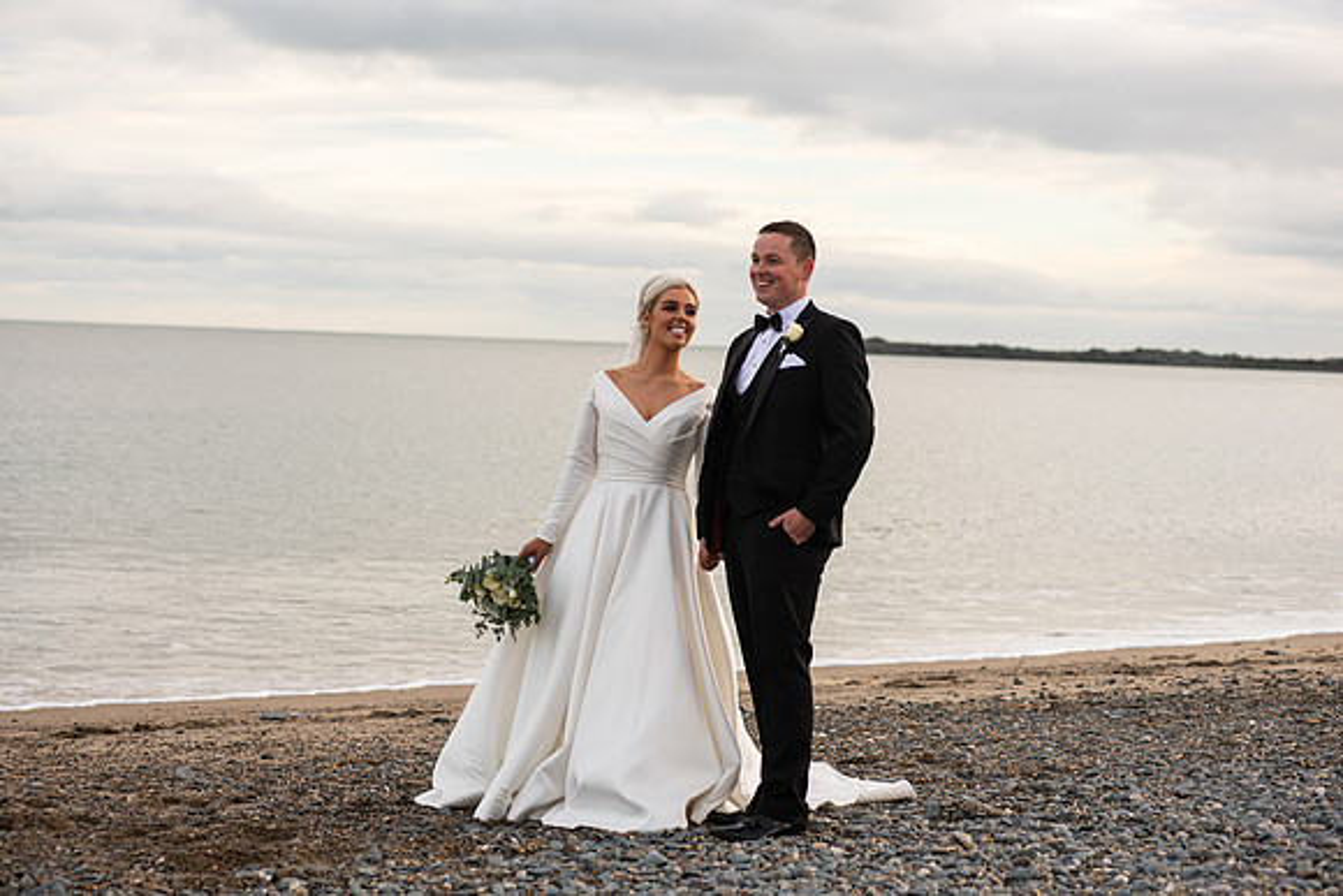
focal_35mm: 80
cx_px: 672
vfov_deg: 17.1
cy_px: 448
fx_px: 2985
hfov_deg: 25.4
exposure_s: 1/200
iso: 80
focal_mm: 80
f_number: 3.5
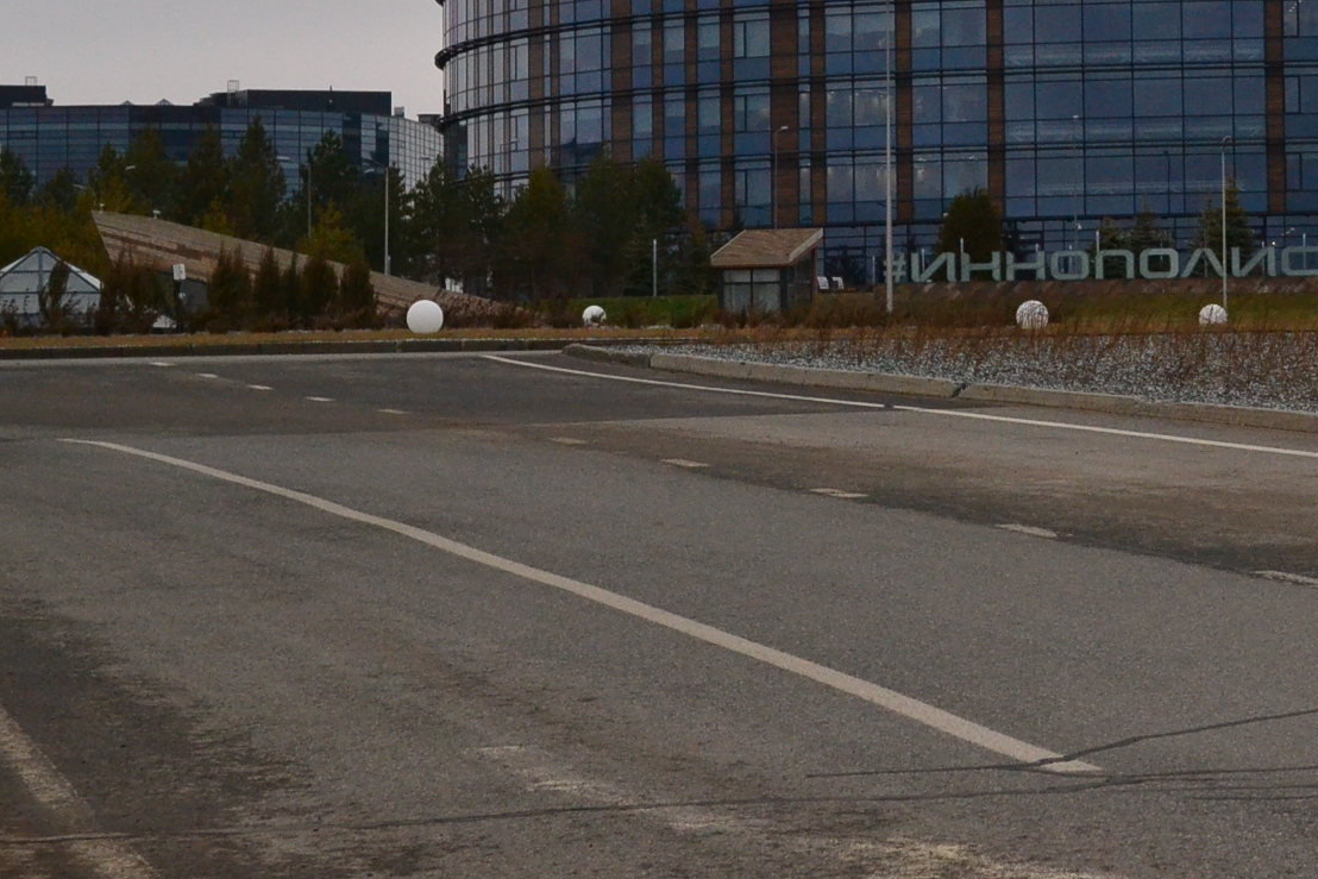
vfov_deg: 10.4
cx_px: 1238
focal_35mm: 131
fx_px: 4796
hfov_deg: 15.4
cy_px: 1
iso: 1600
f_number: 7.1
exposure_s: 1/2000
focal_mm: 42
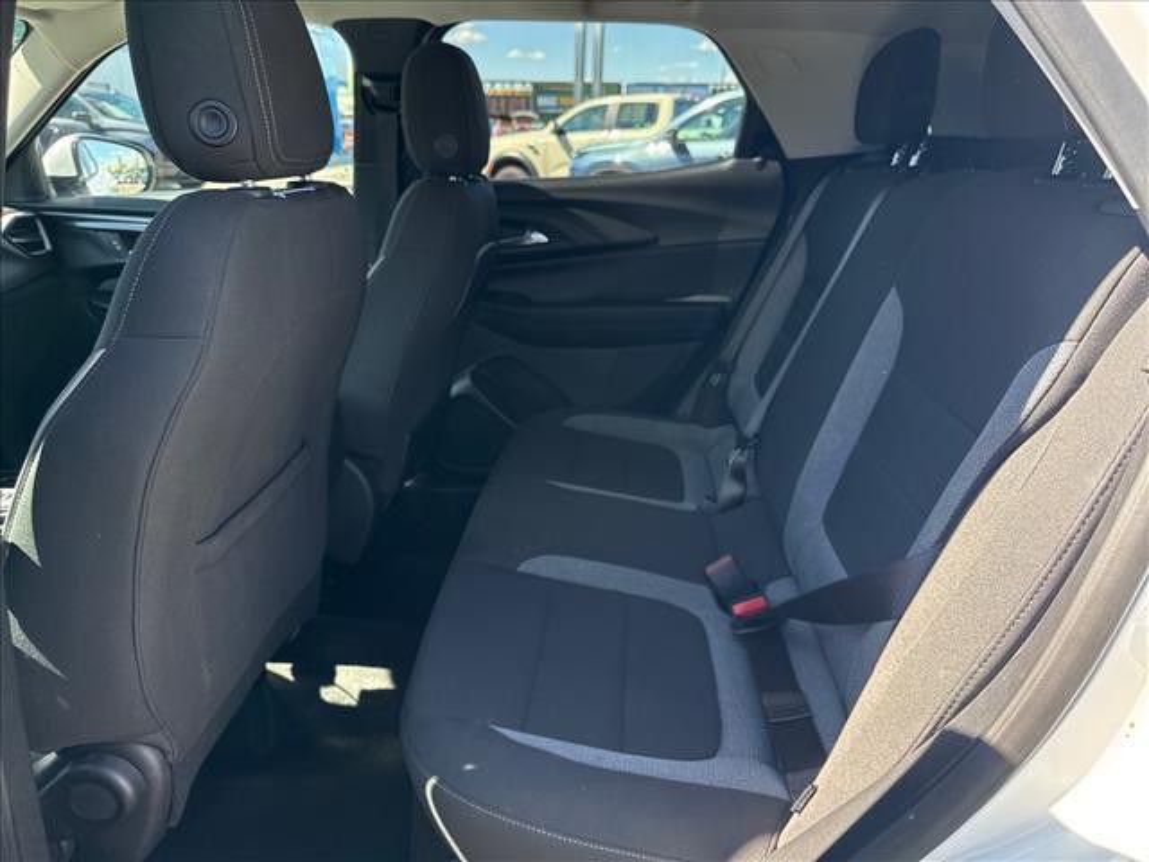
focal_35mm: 24
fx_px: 797
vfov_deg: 56.8
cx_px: 574
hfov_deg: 71.6
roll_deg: -0.9
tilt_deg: -19.9
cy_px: 431
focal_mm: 6.76
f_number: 1.78
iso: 50
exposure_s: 1/121
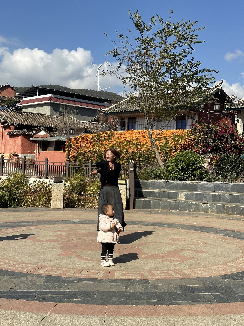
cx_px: 122
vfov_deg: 39.7
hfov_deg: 30.3
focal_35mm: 48
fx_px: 451
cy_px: 163
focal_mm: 6.86
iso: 64
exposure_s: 1/4785
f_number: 1.78
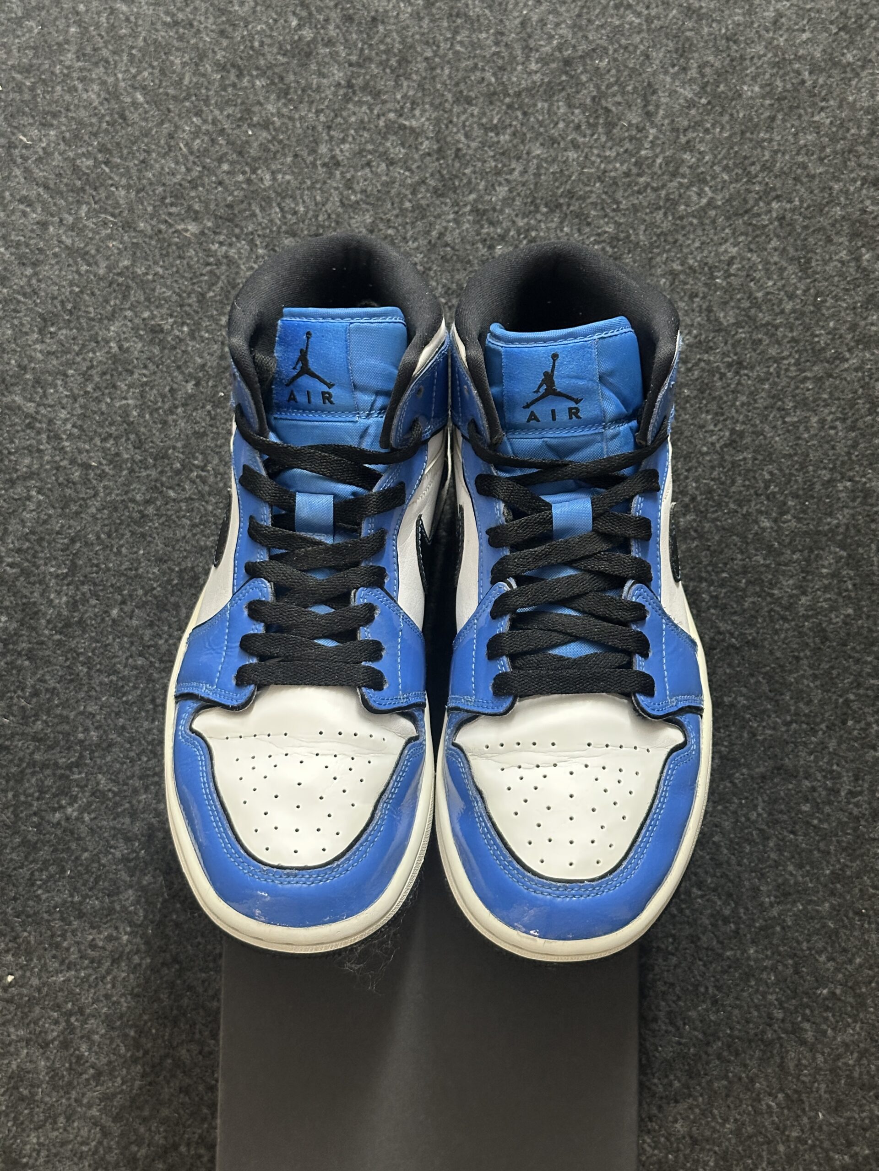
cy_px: 586
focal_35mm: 48
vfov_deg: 39.7
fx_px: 1625
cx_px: 440
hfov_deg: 30.3
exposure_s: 1/34
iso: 500
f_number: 1.78
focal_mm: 6.86
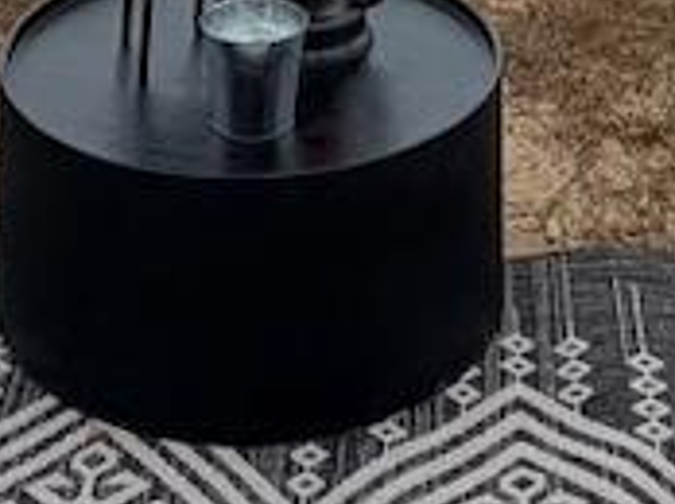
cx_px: 388
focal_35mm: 103
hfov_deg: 19.1
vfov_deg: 10.8
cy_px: -915
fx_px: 2006
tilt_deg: +0.1
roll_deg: -0.6
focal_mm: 2.22
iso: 20
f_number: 2.2
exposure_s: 1/955
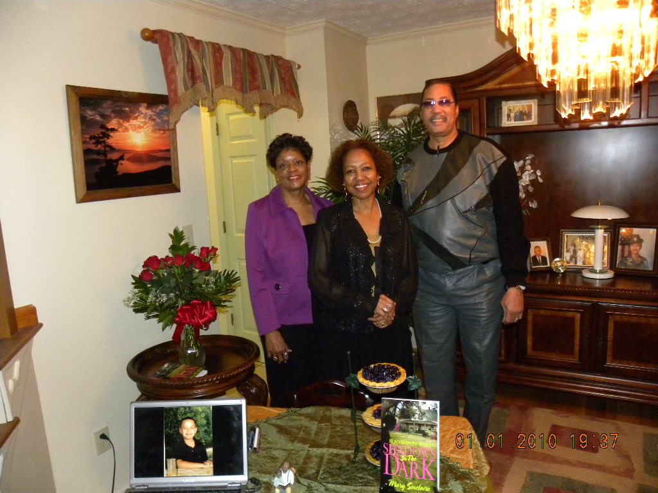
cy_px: 246
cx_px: 329
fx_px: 494
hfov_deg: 67.3
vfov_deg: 53.1
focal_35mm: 26
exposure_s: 1/30
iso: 400
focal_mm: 4.6
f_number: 2.8
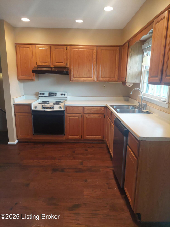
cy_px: 114
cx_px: 85
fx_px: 157
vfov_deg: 71.6
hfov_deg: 56.8
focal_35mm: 24
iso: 500
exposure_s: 1/60
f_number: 1.8
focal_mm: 5.23
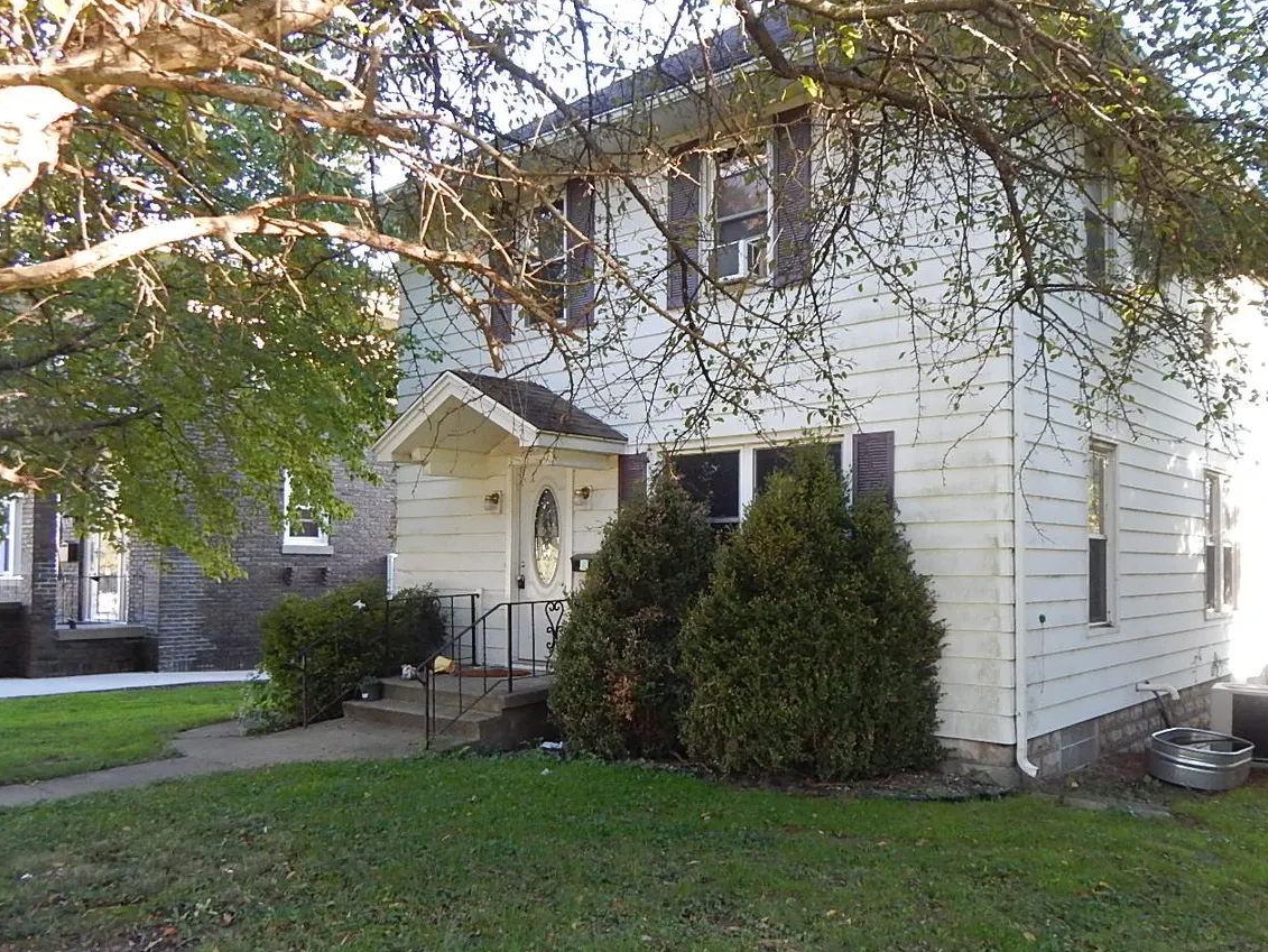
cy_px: 547
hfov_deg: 63.2
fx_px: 1026
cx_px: 705
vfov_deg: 49.6
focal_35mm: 28
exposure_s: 1/160
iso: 400
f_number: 3
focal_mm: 4
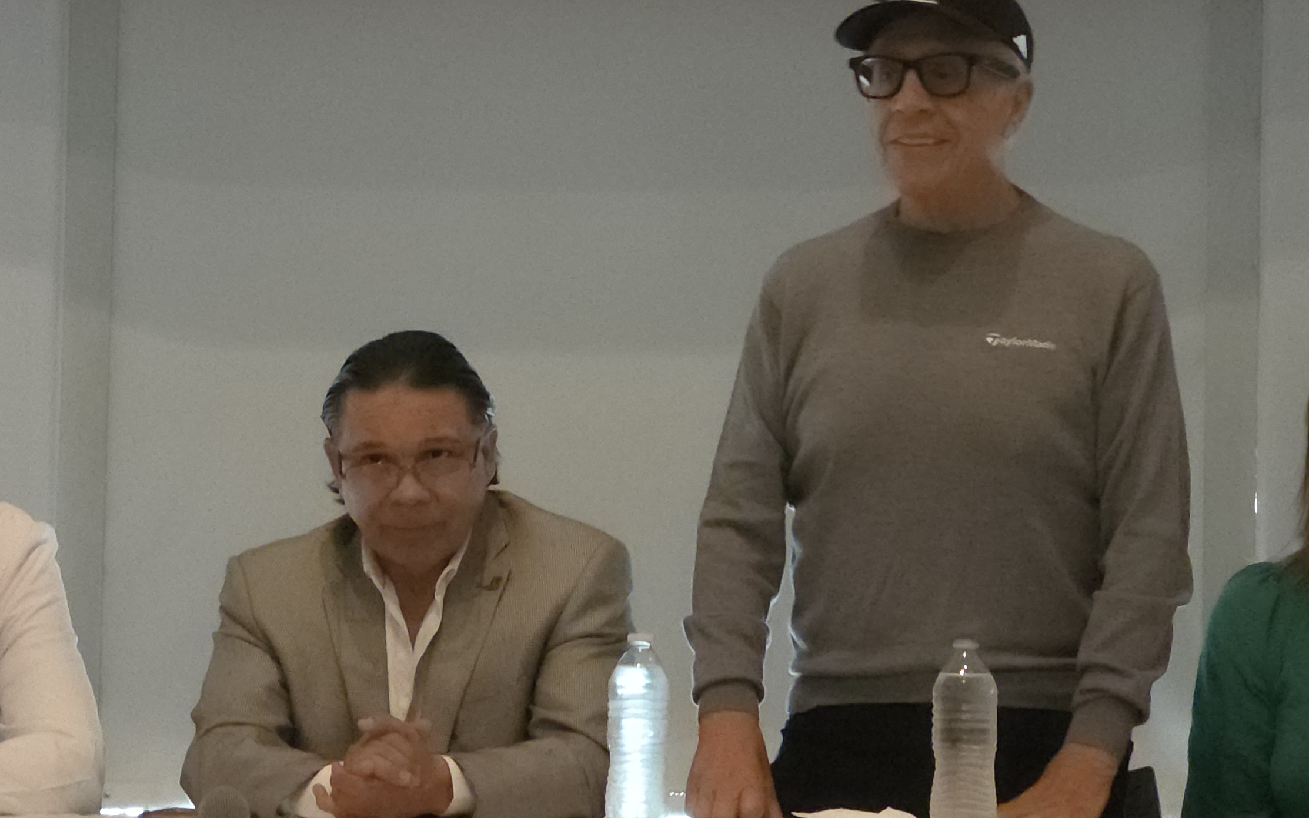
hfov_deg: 9.6
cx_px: 542
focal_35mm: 219
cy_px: 217
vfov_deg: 6.0
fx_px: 7814
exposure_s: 1/34
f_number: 2.9
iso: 1600
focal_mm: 18.6
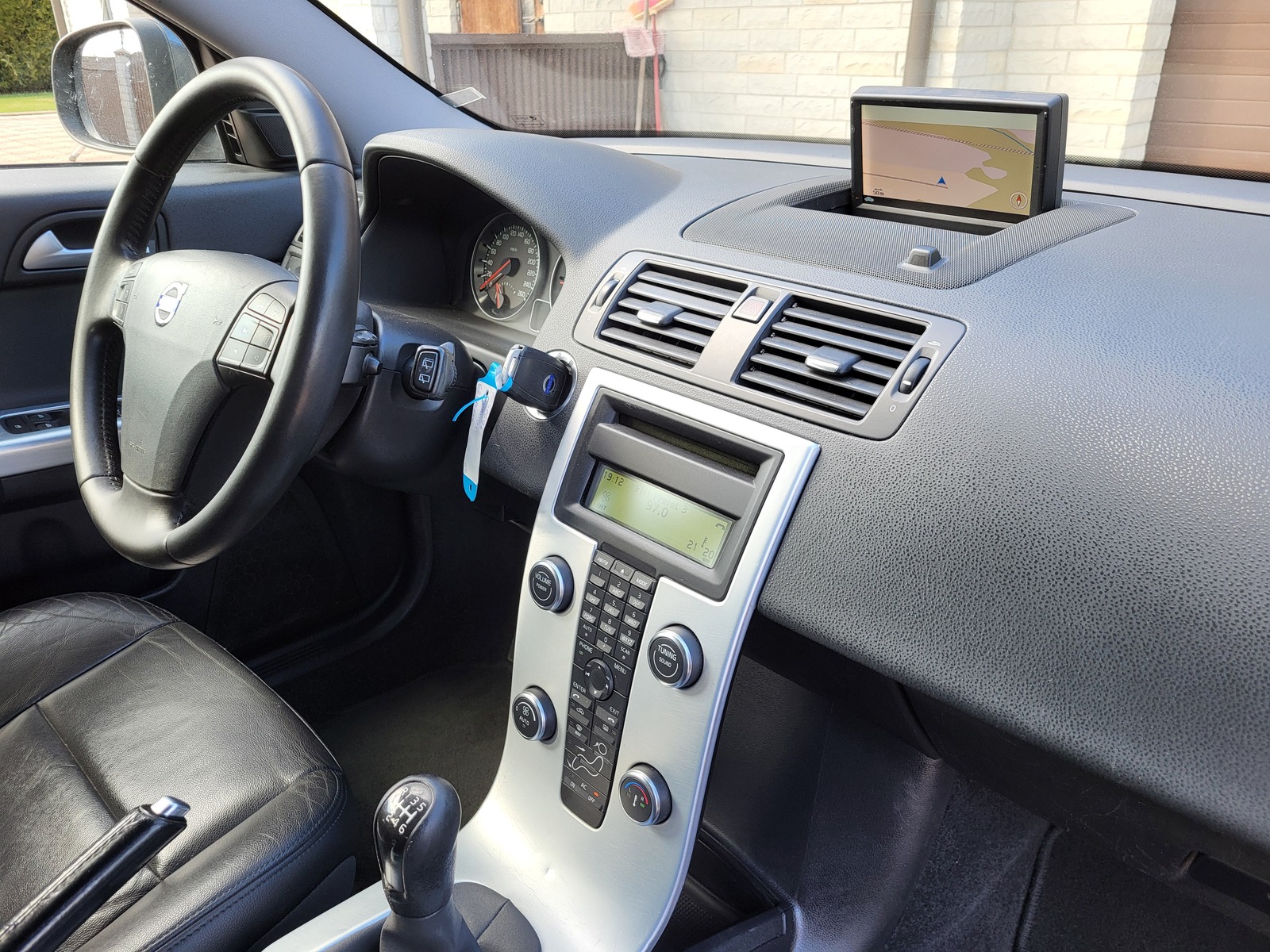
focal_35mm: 26
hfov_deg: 67.3
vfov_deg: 53.1
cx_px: 635
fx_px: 954
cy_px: 476
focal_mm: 5.4
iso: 40
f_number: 1.8
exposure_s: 1/120
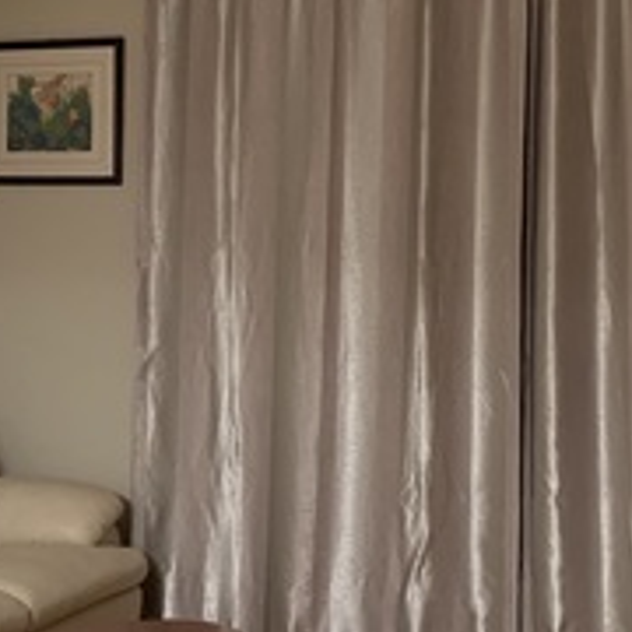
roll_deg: -1.5
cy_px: 302
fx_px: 1756
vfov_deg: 20.4
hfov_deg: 20.2
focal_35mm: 85
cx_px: 135
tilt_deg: -0.4
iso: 320
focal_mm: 4.25
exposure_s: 1/60
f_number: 1.8
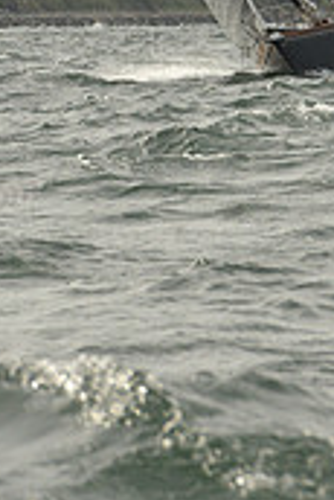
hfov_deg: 2.0
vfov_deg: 3.0
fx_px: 9360
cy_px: -256
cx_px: 190
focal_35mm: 674
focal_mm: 200
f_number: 10
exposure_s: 1/1250
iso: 320
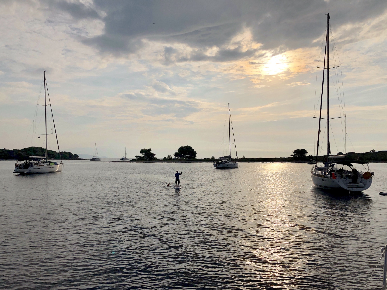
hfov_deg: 63.4
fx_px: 313
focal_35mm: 28
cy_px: 145
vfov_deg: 49.7
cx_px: 194
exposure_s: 1/24390
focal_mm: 4
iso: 25
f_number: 1.8
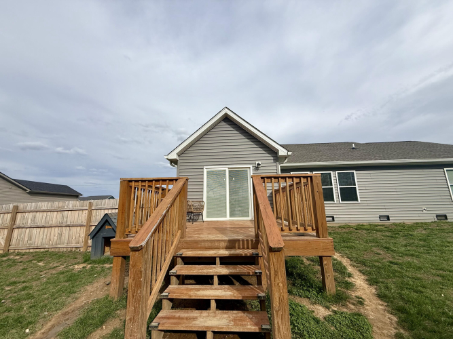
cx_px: 226
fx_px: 183
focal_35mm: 14
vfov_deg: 85.7
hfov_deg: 102.1
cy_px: 170
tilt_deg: +11.5
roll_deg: +0.9
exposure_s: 1/2506
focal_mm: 2.22
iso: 50
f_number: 2.2
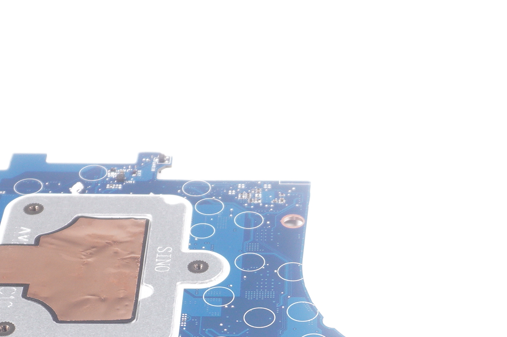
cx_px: 315
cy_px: 360
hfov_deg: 20.5
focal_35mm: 99
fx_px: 1399
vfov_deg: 13.5
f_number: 5
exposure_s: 1/200
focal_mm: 23
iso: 640
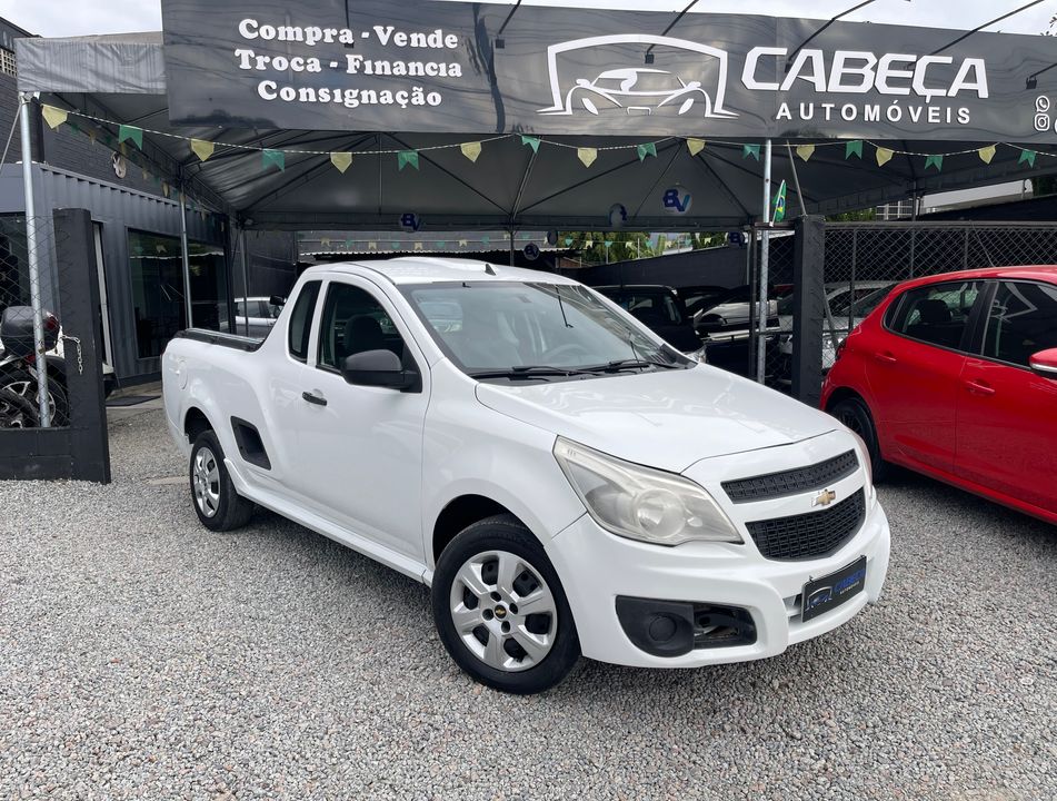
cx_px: 528
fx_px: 766
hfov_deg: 69.2
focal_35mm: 25
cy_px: 400
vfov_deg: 55.2
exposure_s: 1/713
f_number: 1.6
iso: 32
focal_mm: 5.1
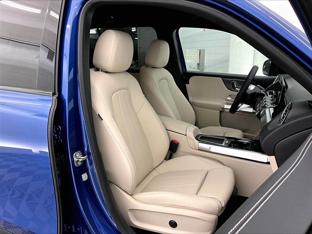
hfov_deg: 61.7
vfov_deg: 48.2
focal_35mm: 29
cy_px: 117
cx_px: 156
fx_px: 261
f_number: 1.8
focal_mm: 3
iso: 125
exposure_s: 1/60
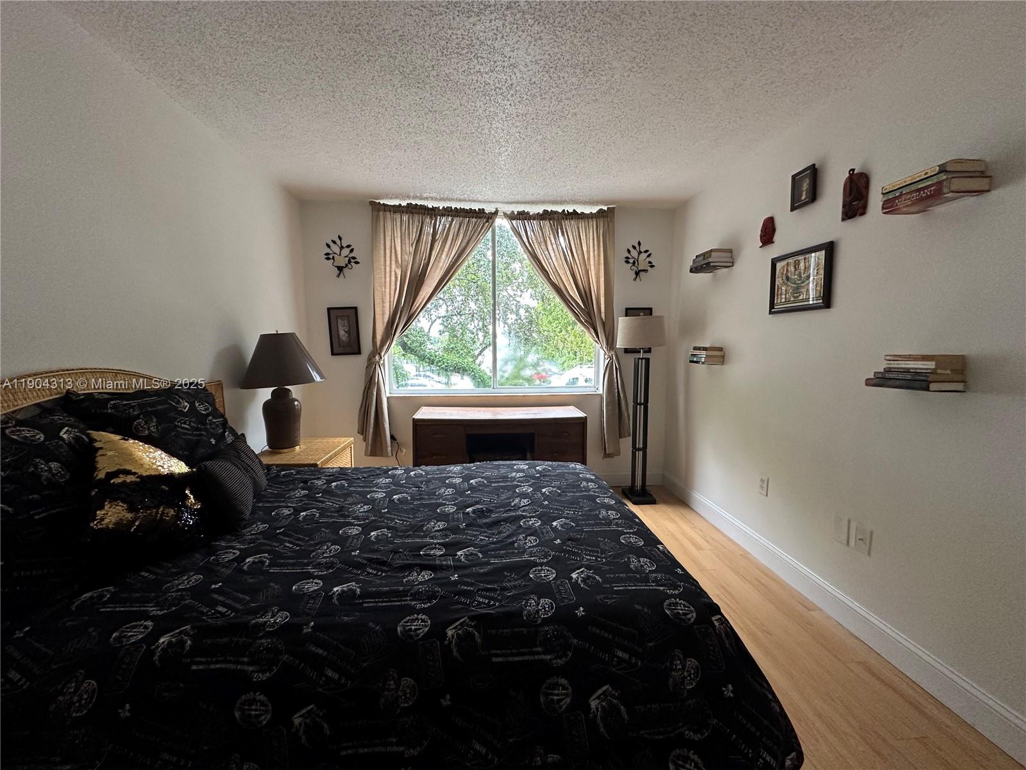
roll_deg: +0.2
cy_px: 385
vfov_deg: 85.7
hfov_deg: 102.1
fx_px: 415
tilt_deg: -5.5
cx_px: 513
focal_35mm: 14
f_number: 2.2
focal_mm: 2.22
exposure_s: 1/120
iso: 250
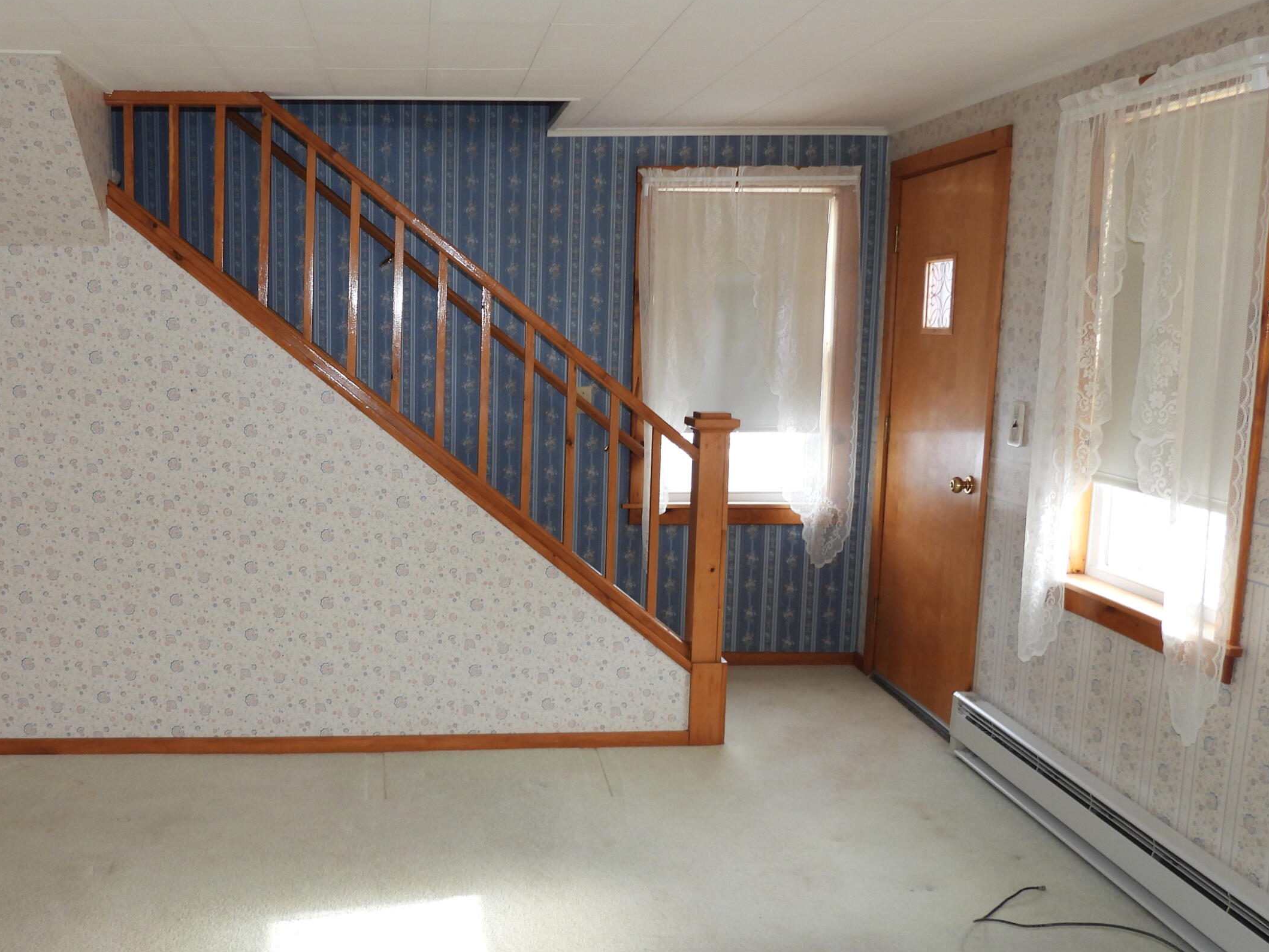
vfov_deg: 41.8
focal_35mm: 34
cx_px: 426
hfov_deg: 52.9
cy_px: 514
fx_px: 1246
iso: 100
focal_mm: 4.3
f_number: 2.8
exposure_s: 1/30
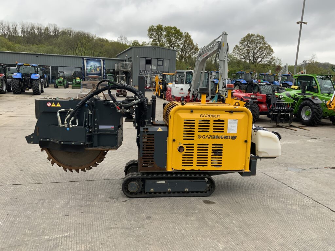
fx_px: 281
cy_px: 126
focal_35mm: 29
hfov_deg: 61.7
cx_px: 168
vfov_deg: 48.2
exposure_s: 1/172
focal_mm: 3
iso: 16
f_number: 1.8
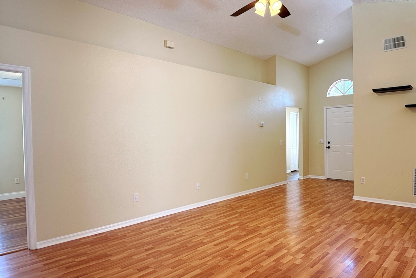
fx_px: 381
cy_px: 141
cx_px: 231
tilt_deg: -1.3
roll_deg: +0.9
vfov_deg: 40.0
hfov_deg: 57.1
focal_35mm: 33
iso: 200
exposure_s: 1/180
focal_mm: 6.76
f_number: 1.78
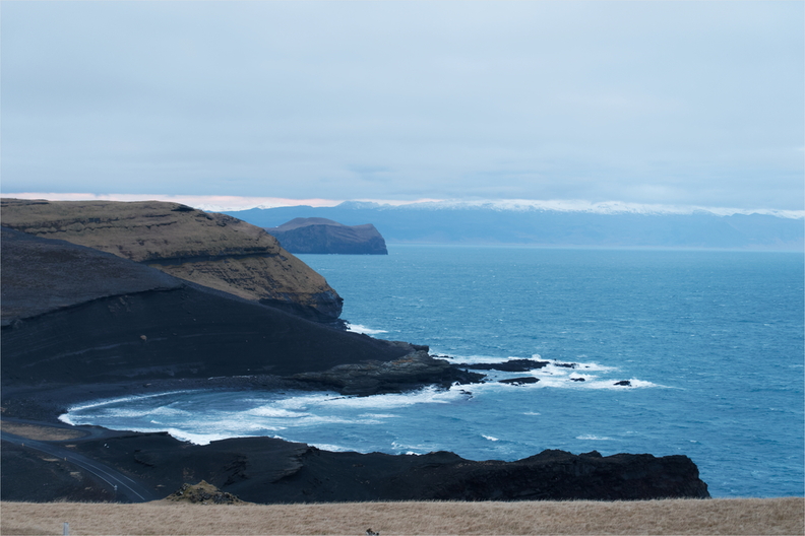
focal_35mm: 70
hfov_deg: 28.8
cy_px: 268
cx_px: 402
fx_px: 1565
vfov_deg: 19.5
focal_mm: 25.7
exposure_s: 1/80
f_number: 4.5
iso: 400
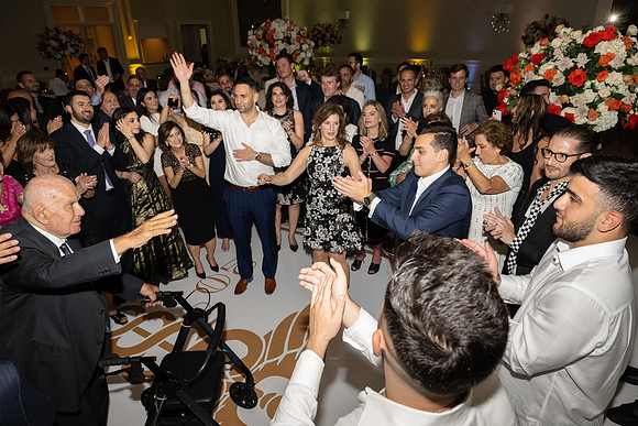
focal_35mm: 24
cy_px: 213
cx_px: 319
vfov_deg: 53.2
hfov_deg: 73.7
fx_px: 425
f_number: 5.6
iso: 800
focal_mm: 24
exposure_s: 1/100
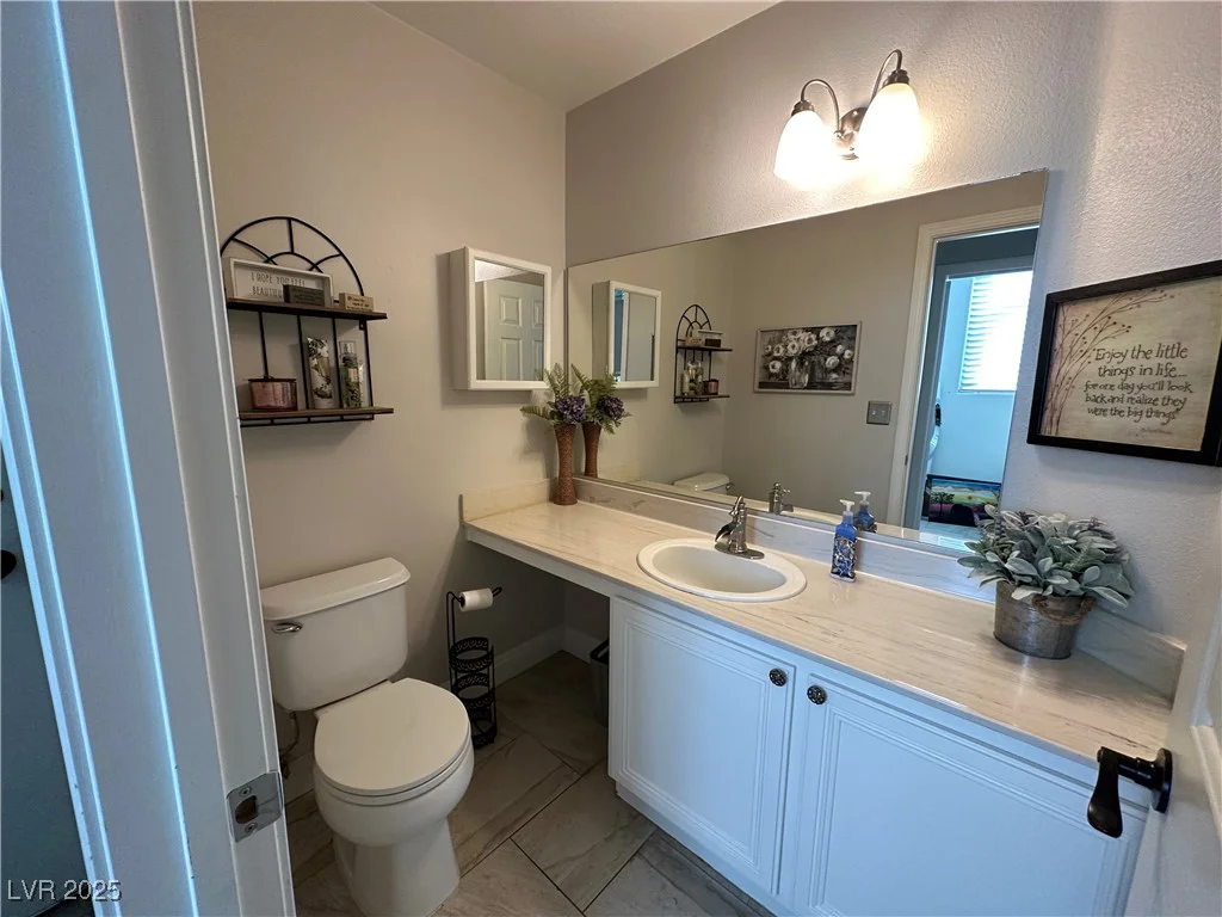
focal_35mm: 14
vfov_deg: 85.7
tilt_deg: -10.2
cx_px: 611
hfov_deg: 102.1
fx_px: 494
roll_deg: -0.2
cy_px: 458
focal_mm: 2.22
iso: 250
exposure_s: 1/120
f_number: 2.2
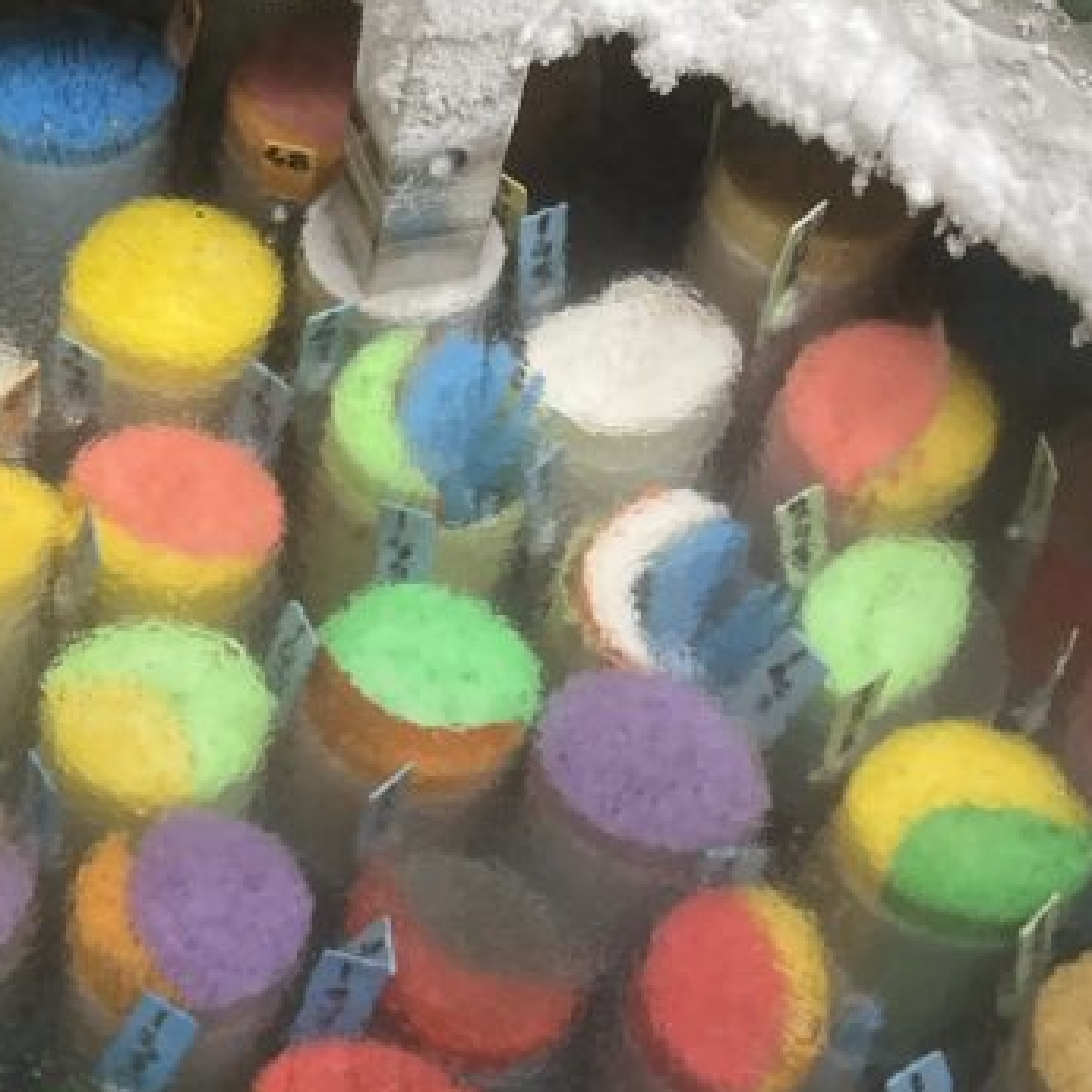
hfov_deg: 24.4
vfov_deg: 24.5
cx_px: 41
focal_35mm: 68
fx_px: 2427
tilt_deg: -63.2
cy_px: 1023
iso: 64
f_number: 1.6
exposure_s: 1/100
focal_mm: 5.1
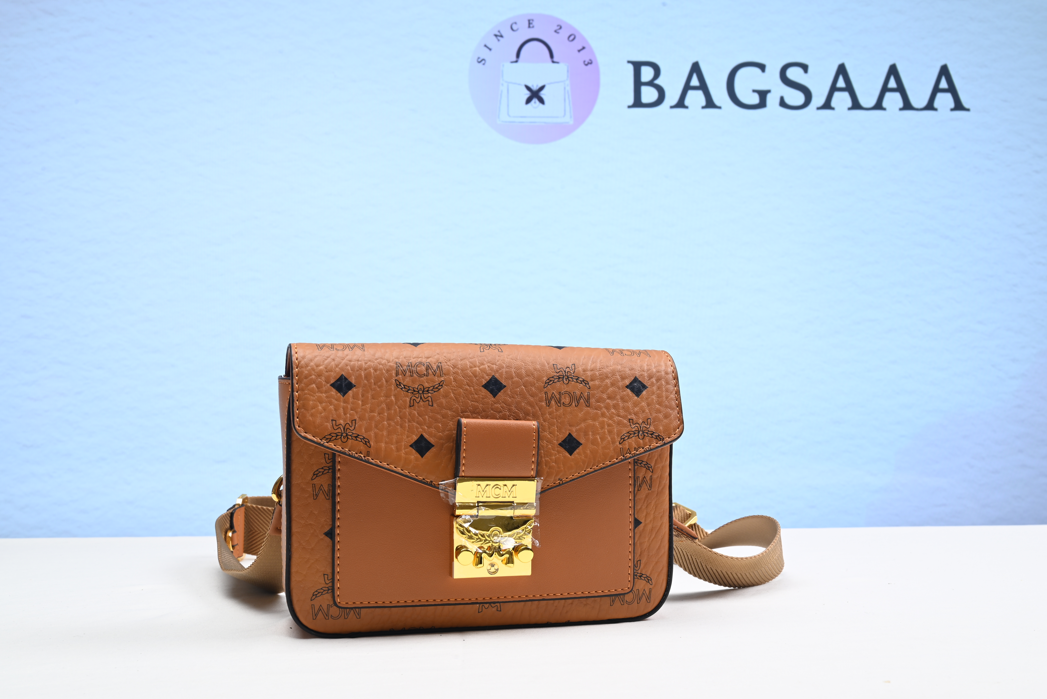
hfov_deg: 47.4
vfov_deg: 32.7
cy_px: 350
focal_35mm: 41
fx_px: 1193
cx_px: 524
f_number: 16
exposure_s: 1/2
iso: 100
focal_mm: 41
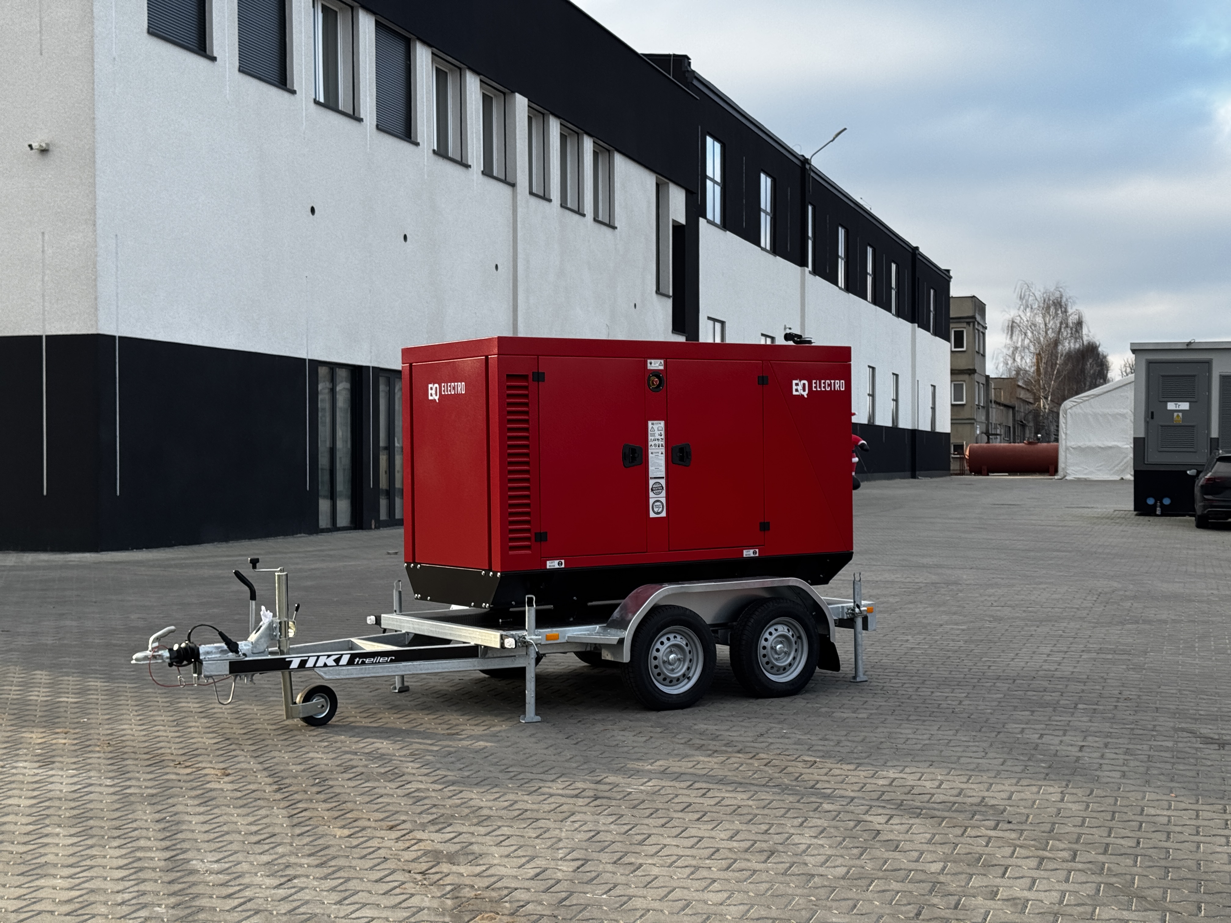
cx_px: 616
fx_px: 1707
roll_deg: +0.4
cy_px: 462
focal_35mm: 48
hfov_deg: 39.7
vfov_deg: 30.3
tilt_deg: +0.4
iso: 64
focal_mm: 6.76
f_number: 1.78
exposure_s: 1/802
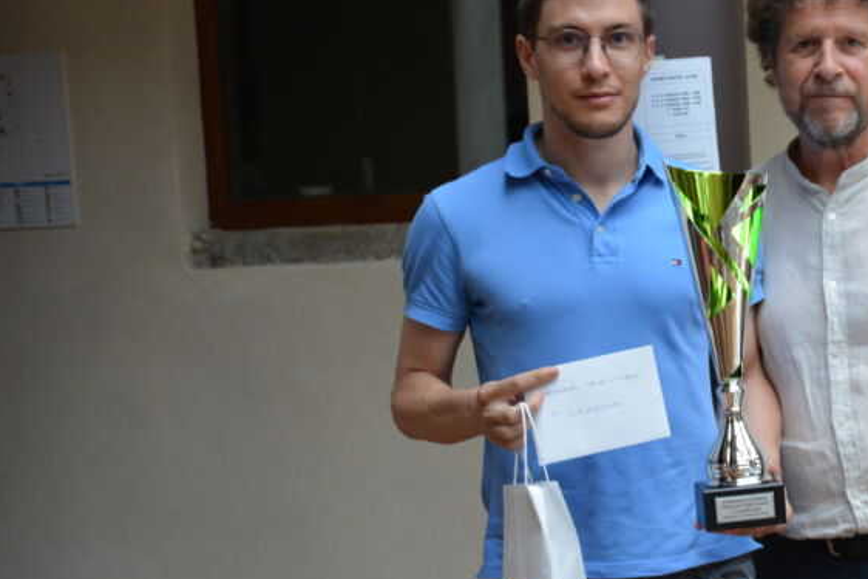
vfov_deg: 15.5
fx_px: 2122
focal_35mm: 88
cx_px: 744
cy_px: 311
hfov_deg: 22.7
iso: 1250
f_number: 4.2
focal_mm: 34
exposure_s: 1/30
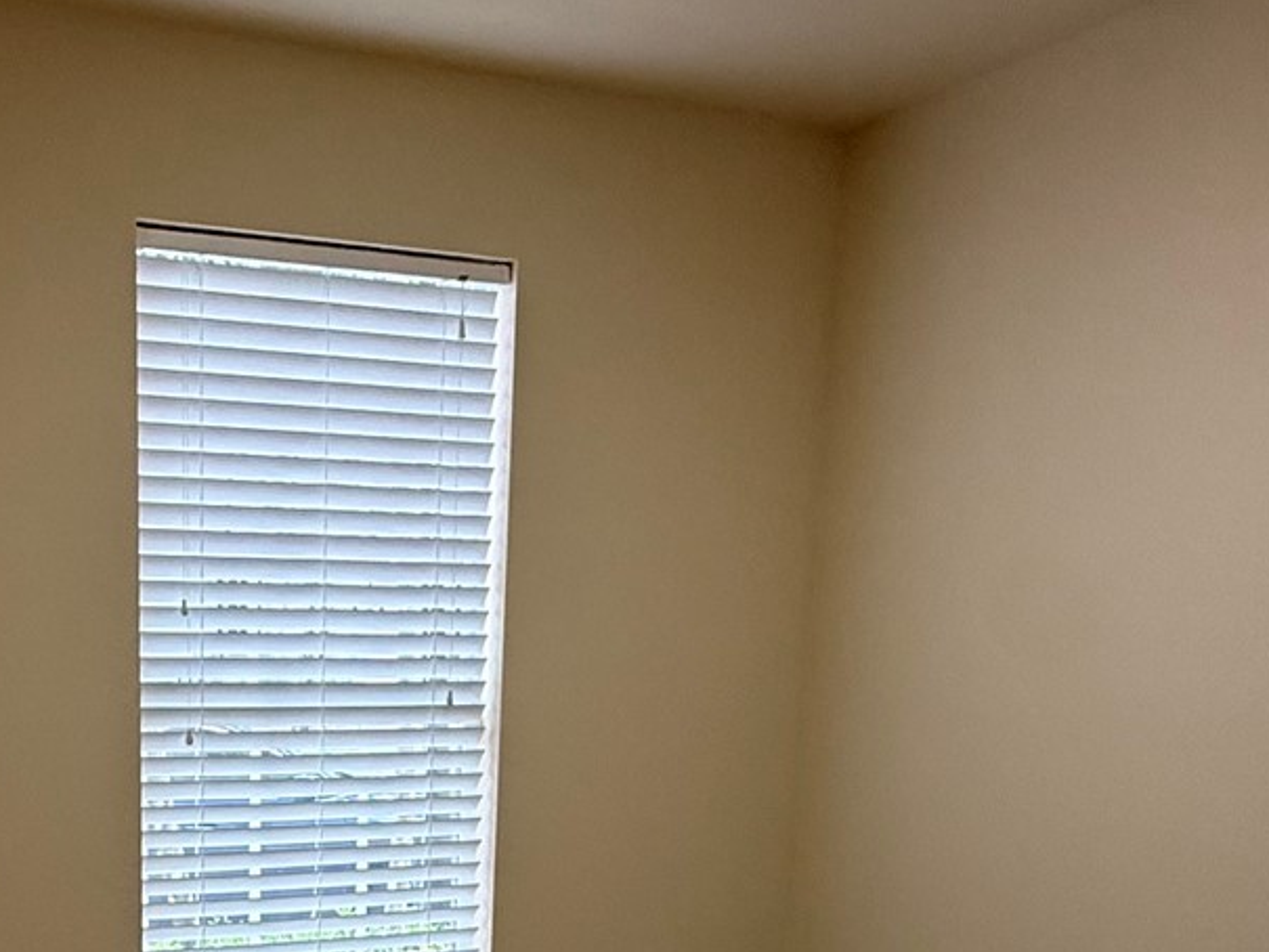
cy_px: 805
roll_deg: -1.8
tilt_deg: -10.2
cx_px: 342
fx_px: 1357
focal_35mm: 37
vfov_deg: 36.9
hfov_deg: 48.5
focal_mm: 2.22
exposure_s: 1/120
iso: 200
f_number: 2.2
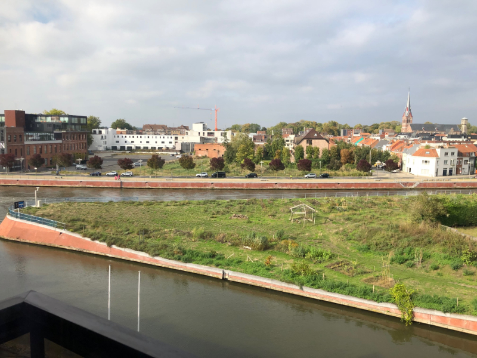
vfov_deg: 49.7
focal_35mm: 28
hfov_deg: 63.4
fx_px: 386
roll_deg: -0.3
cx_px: 238
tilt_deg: -6.5
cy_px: 179
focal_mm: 4
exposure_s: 1/1372
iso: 20
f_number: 1.8
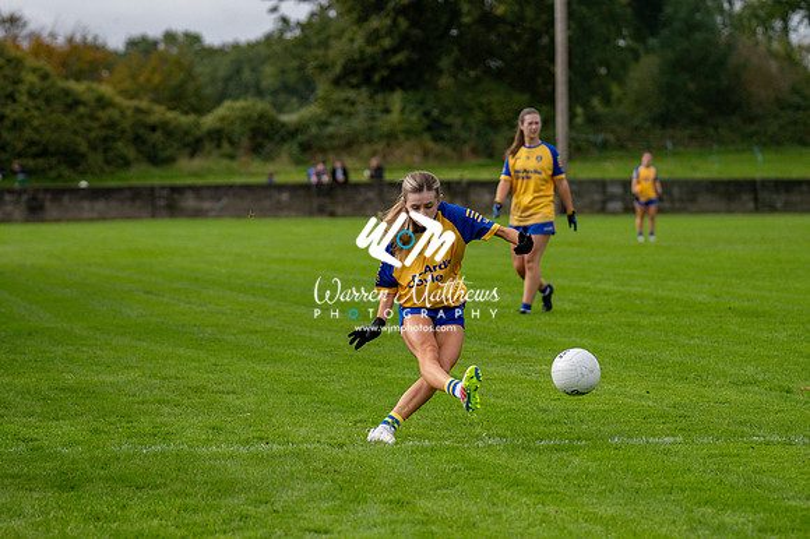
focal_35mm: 180
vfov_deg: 7.6
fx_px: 4048
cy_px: 270
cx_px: 405
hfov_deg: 11.4
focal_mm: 120
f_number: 2.8
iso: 720
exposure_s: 1/6400
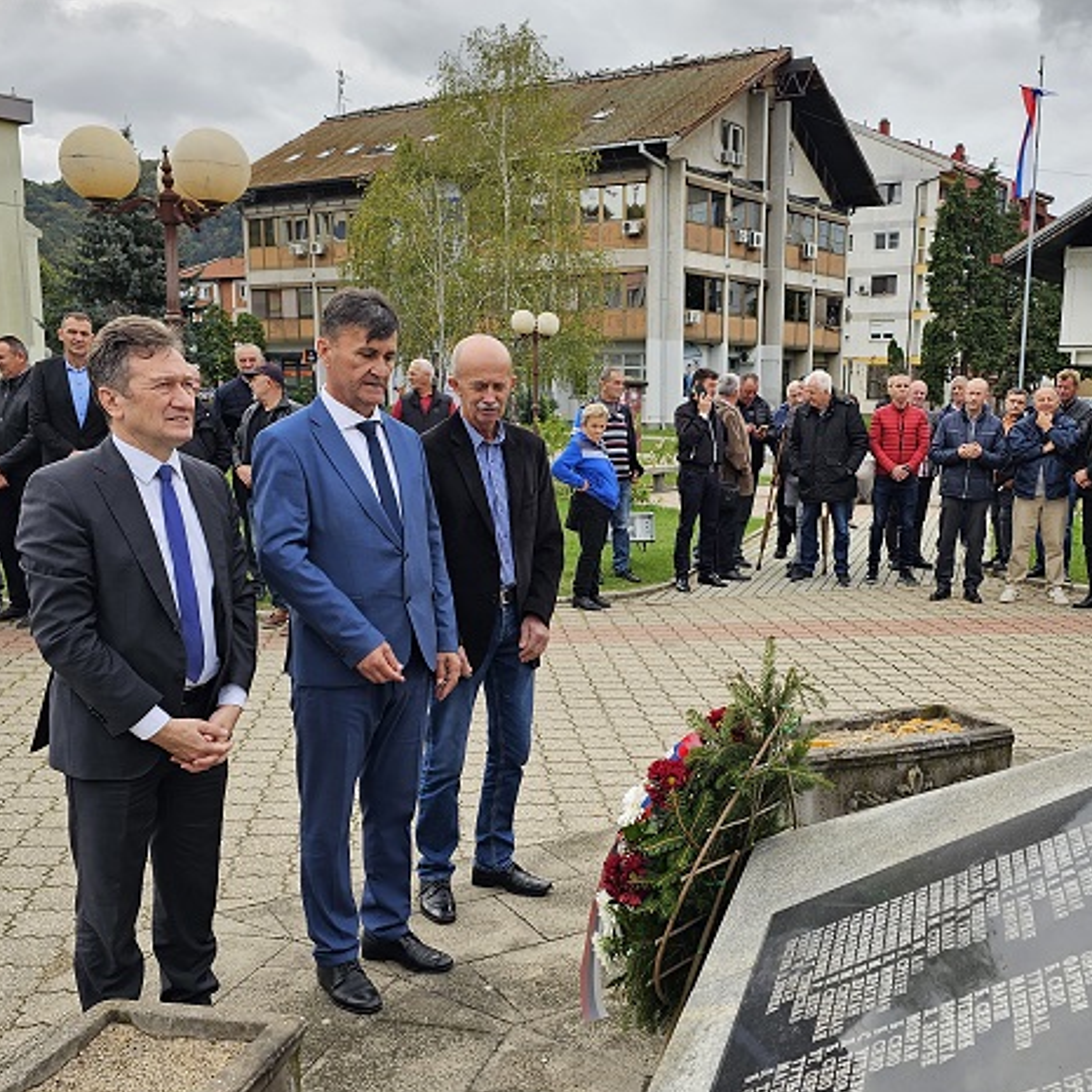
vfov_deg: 47.1
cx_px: 665
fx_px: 1249
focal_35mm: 35
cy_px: 620
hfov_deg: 46.9
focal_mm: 6.3
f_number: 1.7
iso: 10
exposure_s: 1/200
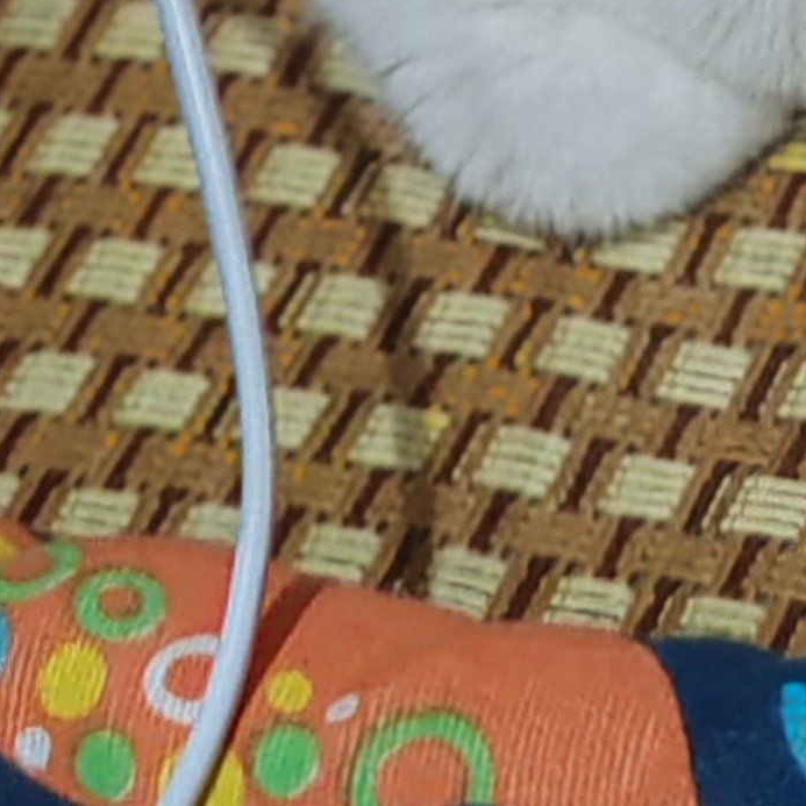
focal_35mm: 188
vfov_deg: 8.9
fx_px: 4952
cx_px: 742
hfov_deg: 9.3
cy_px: -661
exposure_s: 1/33
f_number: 7.1
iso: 5000
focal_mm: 6.12
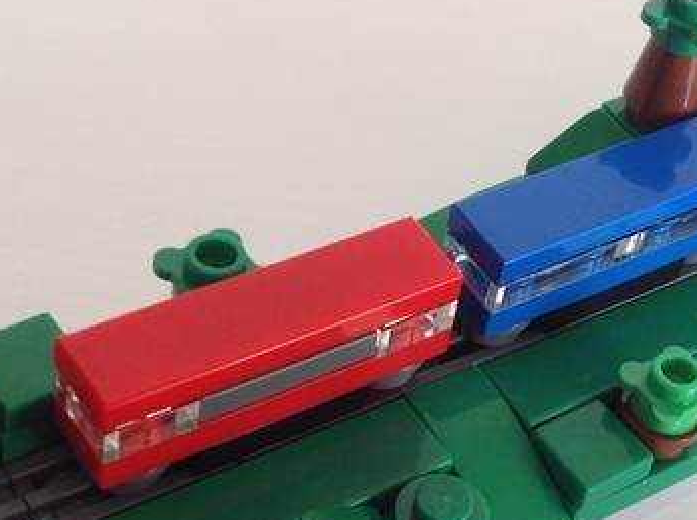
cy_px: 357
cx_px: 564
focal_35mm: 91
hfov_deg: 21.3
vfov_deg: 16.1
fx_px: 1828
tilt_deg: -46.1
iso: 50
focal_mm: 4.28
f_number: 2.4
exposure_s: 1/30
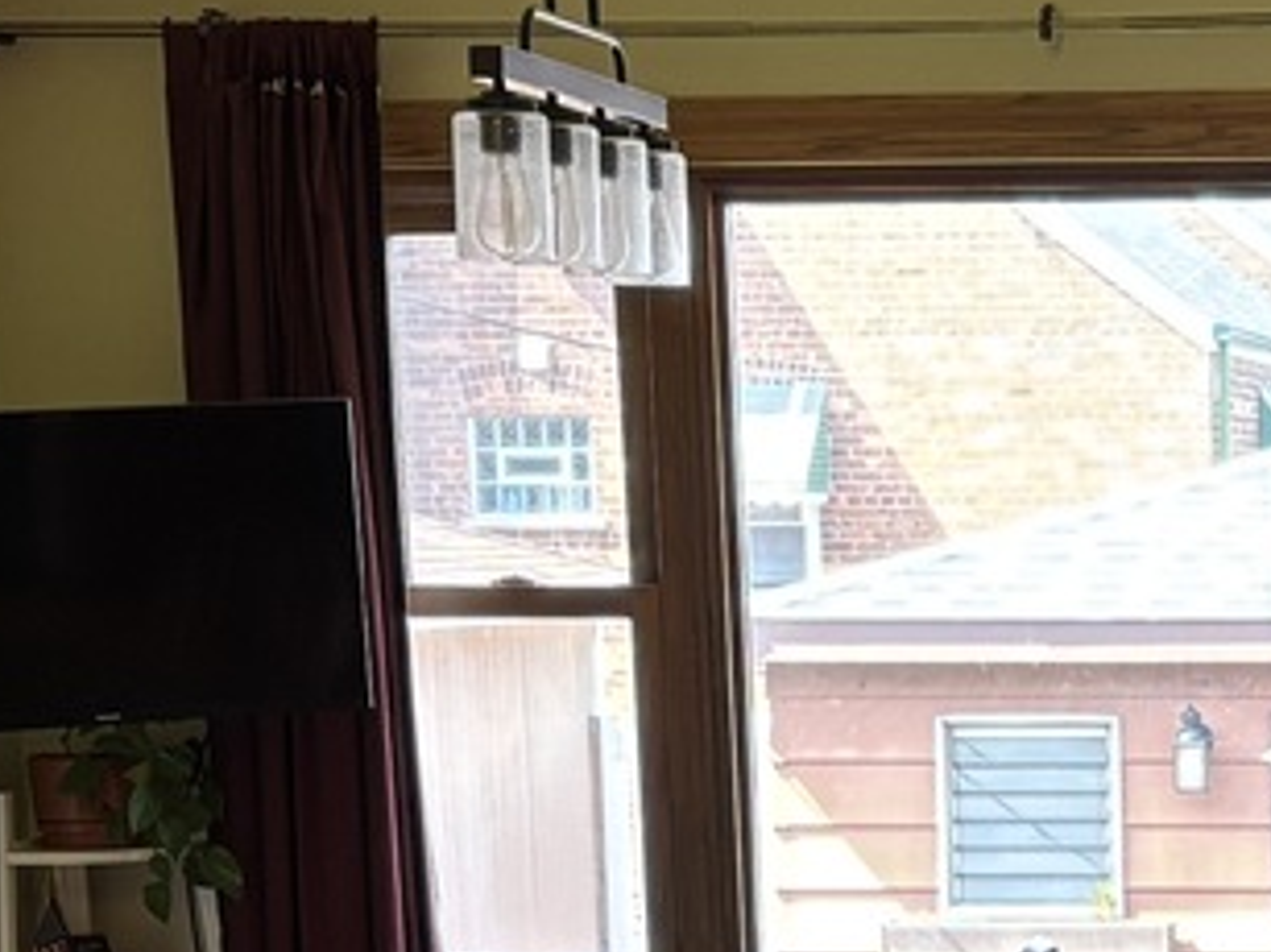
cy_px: 1511
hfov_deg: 15.6
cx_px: 1461
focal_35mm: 122
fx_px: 4478
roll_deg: +0.3
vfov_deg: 11.5
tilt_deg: -12.7
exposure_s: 1/120
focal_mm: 5.96
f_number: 1.6
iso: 125
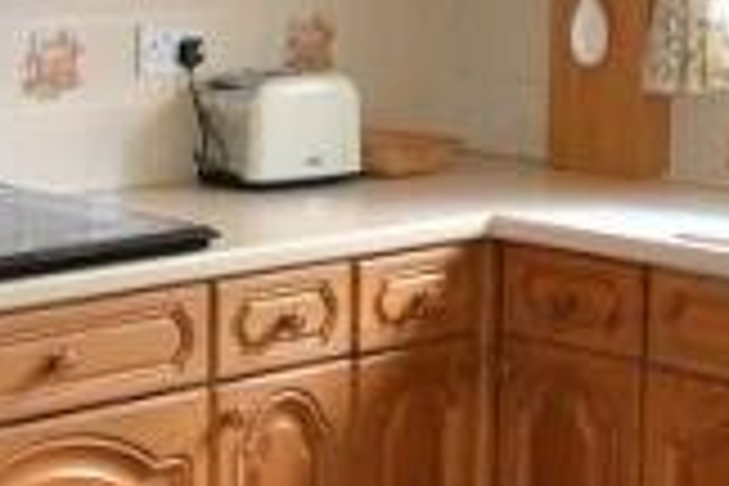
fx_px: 2207
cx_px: 158
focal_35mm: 109
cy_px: 151
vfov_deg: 12.5
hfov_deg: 18.6
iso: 640
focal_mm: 18
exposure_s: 1/60
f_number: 3.5
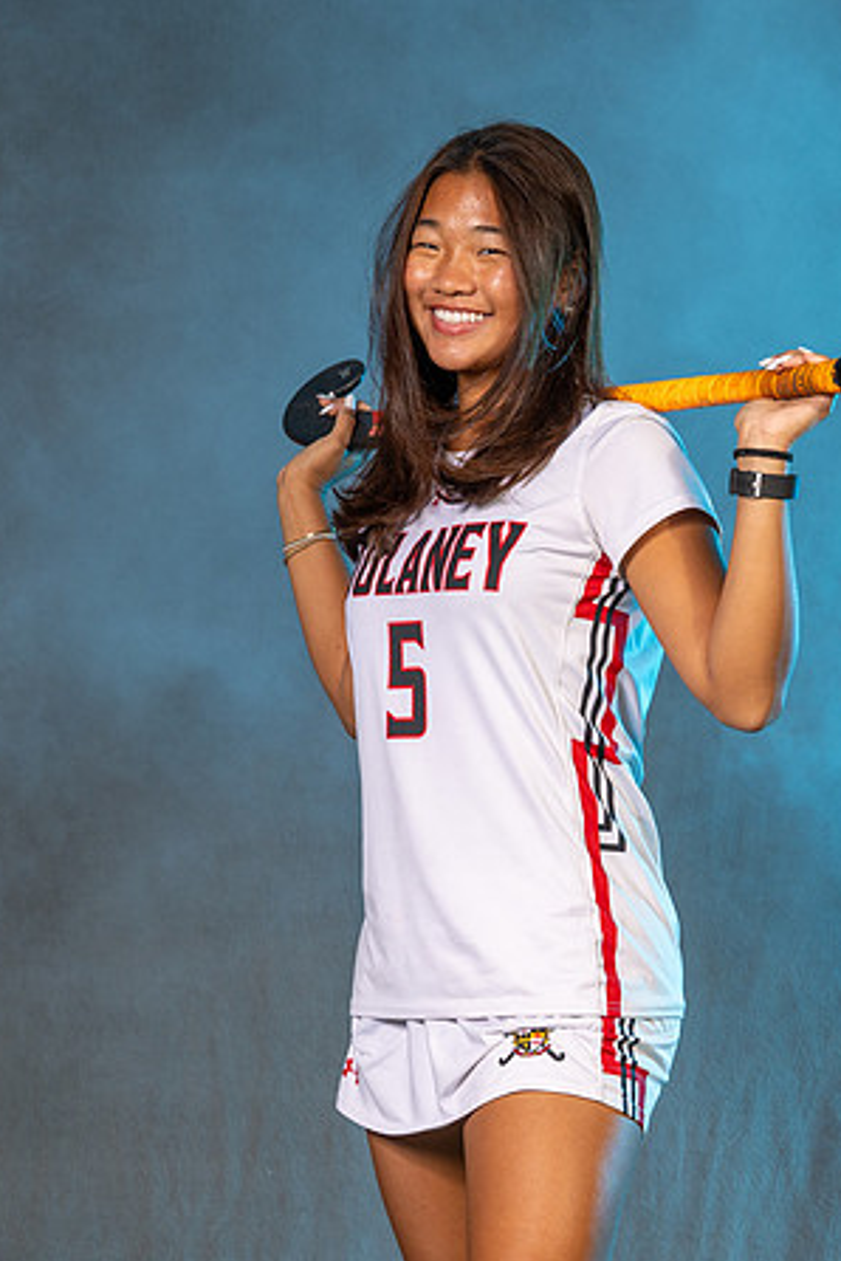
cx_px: 521
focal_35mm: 204
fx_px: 7148
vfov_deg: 10.1
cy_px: 660
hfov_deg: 6.7
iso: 80
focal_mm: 86
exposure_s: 1/200
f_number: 5.6
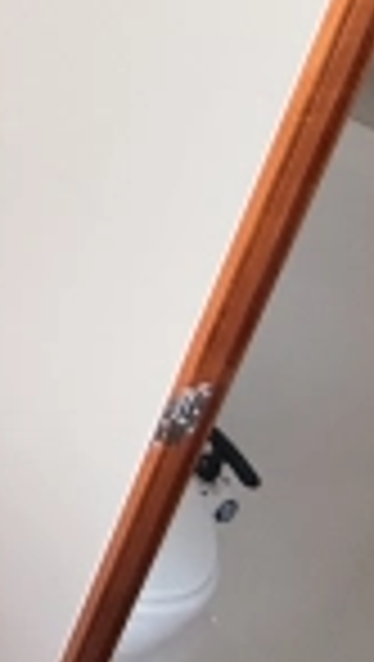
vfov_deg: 31.3
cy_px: -115
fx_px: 1002
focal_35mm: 57
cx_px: -631
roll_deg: -0.6
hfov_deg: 12.9
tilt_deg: -21.4
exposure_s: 1/108
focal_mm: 2.22
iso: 320
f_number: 2.2
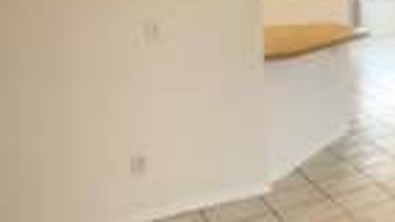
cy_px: 14
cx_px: 576
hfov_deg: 29.1
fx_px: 503
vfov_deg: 24.1
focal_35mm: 48
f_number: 2.2
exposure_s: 1/60
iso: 80
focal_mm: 2.2
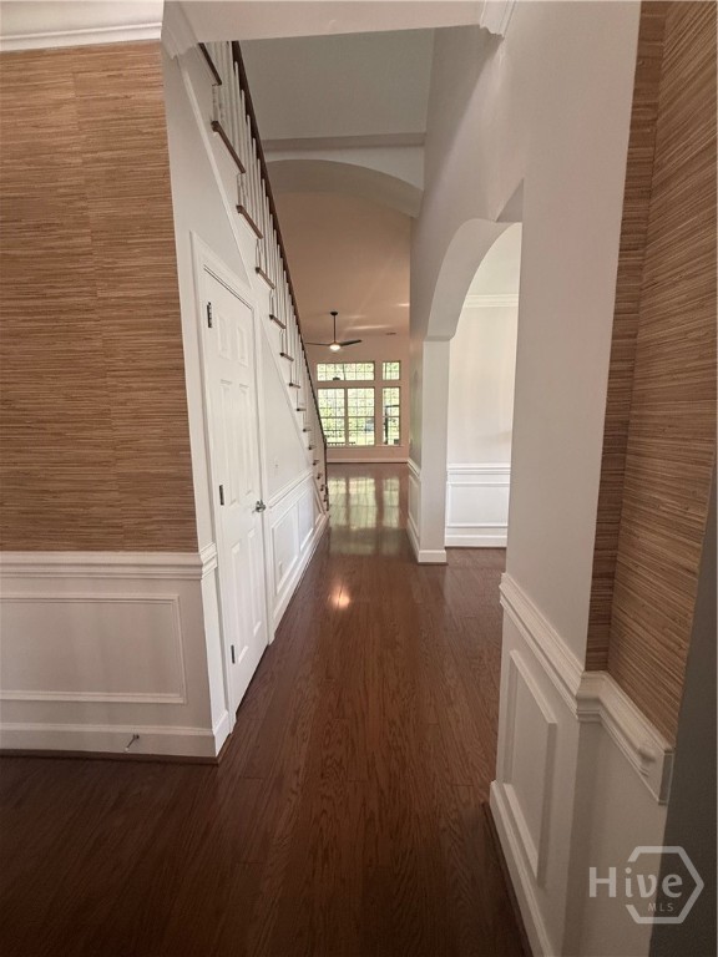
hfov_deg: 85.7
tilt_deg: -8.1
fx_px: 387
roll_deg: +0.7
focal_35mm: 14
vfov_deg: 102.1
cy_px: 478
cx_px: 359
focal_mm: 2.22
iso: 250
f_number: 2.2
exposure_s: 1/120
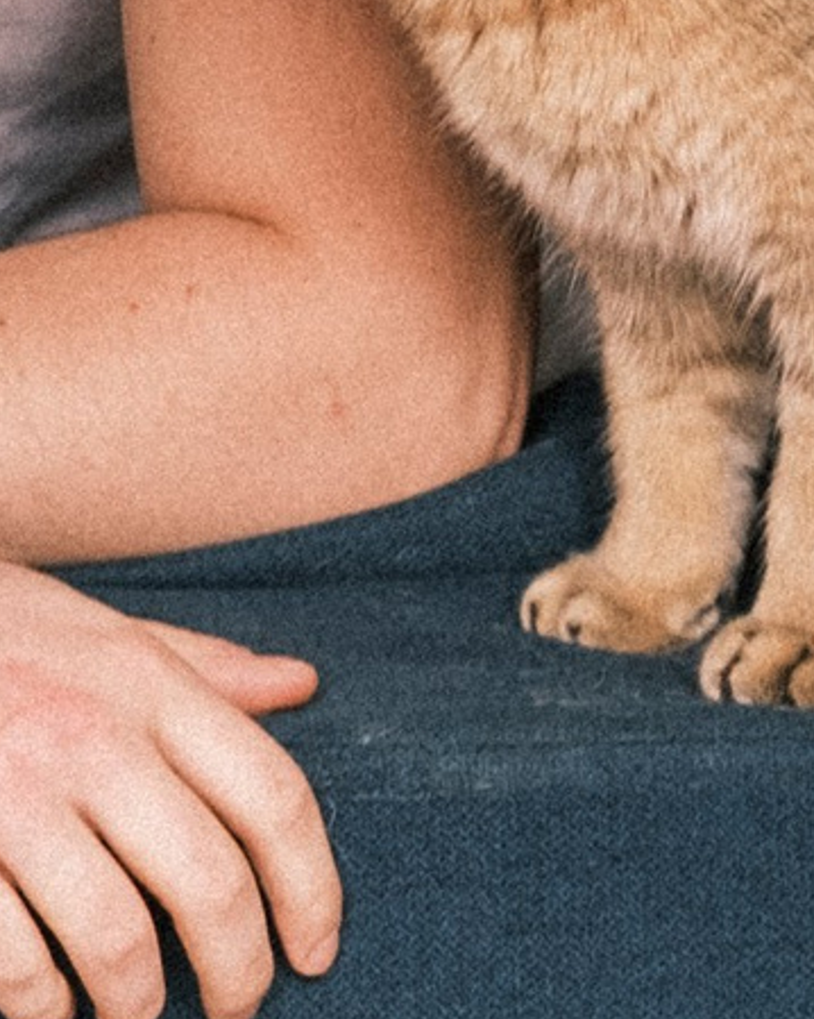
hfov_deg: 6.2
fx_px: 7531
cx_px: 648
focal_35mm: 250
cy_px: -425
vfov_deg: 7.6
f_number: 3.2
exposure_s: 1/125
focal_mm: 25.4
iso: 1000
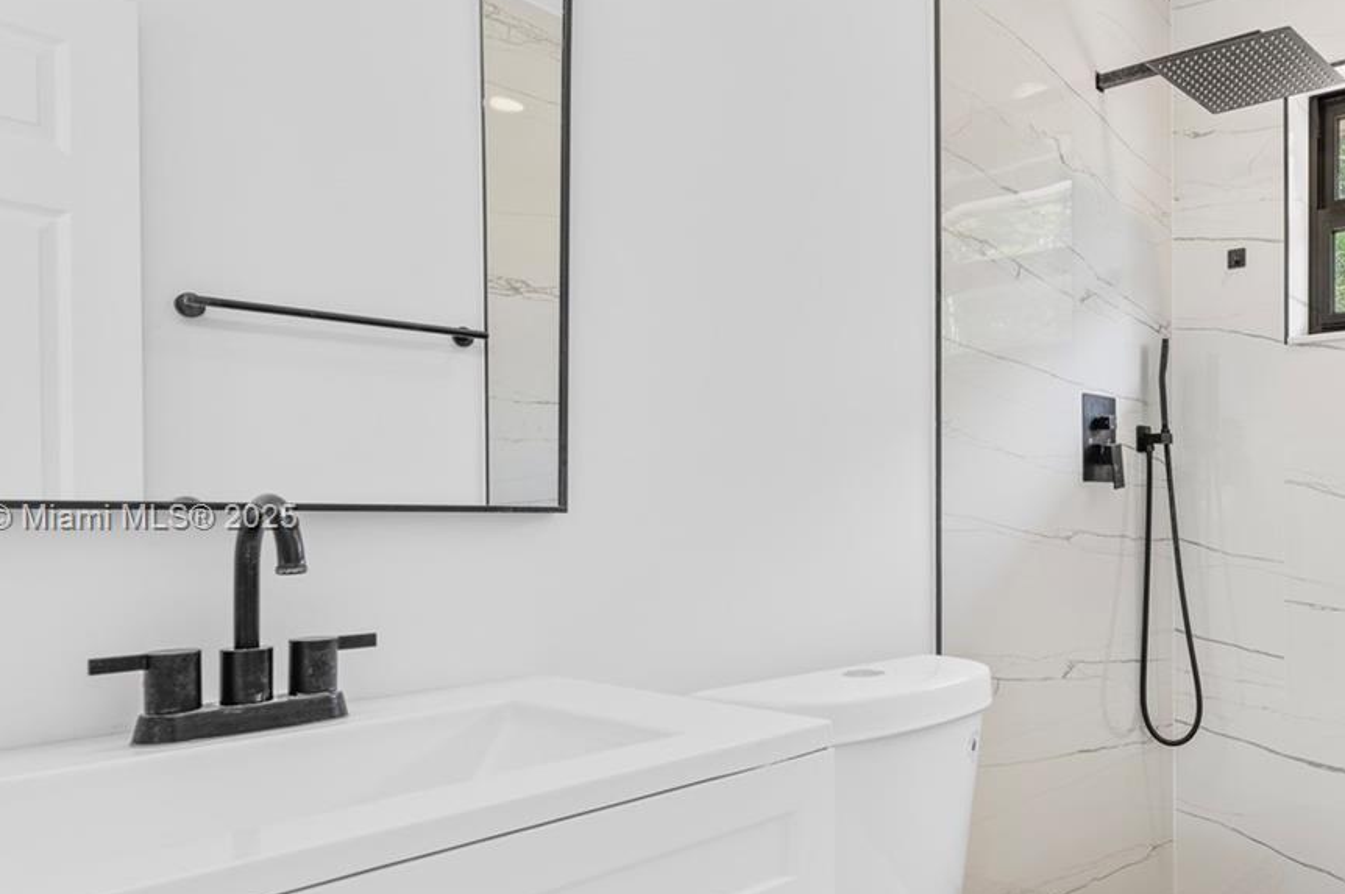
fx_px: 970
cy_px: 520
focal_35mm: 26
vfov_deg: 49.3
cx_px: 1047
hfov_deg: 64.2
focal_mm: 14
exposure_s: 1/1.67
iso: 64
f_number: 8
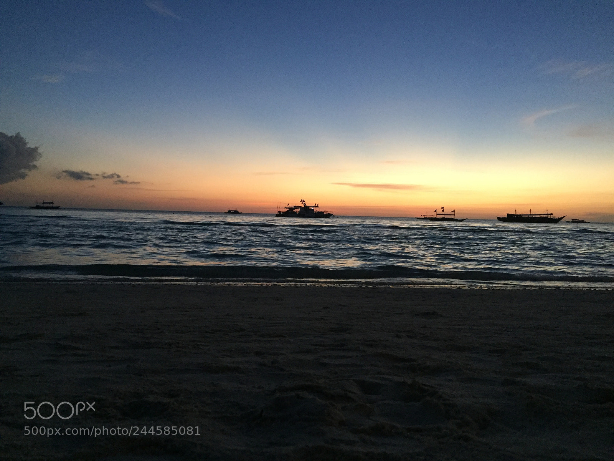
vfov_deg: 48.2
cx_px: 307
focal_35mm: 29
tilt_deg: -1.9
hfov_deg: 61.7
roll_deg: -2.0
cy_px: 230
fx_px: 514
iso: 250
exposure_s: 1/30
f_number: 2.2
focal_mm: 4.15
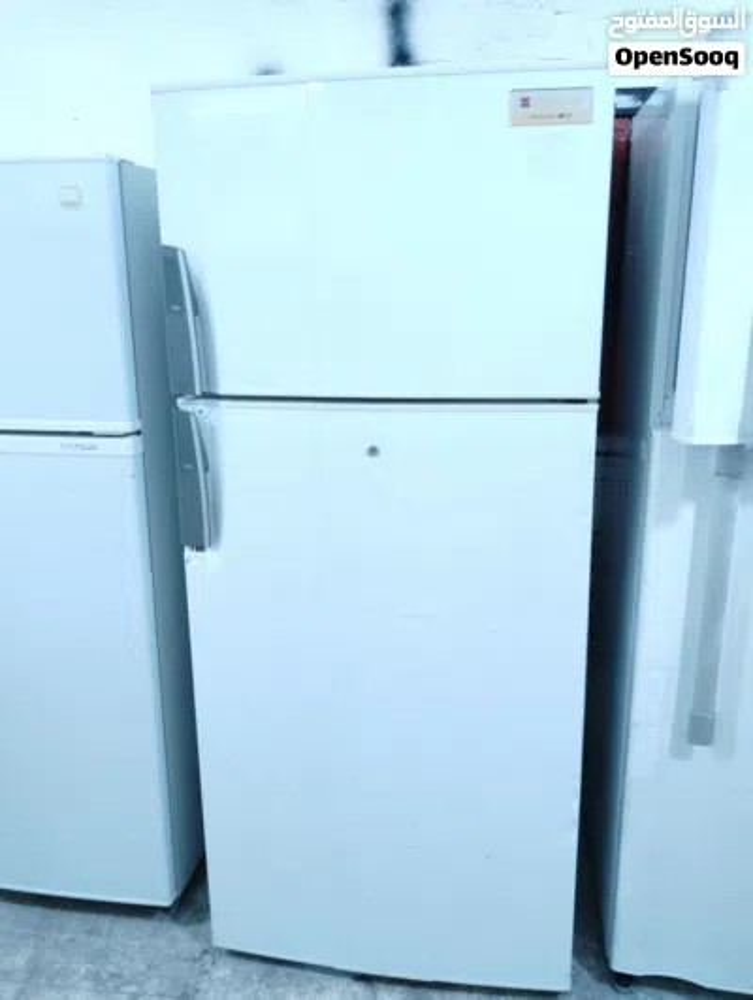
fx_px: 839
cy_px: 500
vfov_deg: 61.6
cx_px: 376
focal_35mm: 29
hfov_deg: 48.3
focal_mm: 4.25
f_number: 1.8
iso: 459
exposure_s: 1/50
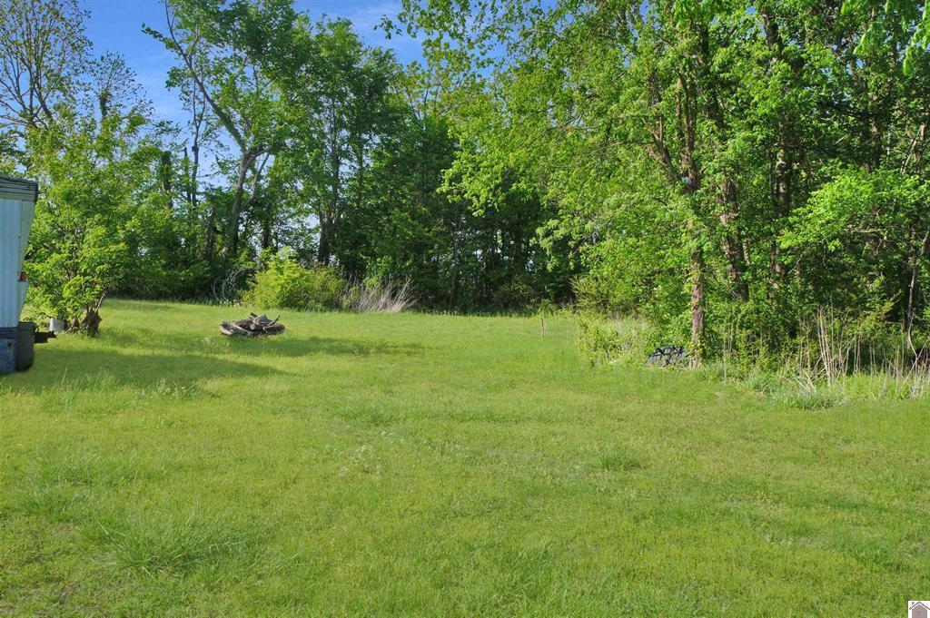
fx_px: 736
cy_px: 309
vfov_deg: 45.6
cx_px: 465
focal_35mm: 28
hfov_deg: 64.6
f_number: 13
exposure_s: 1/80
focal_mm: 19
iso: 100
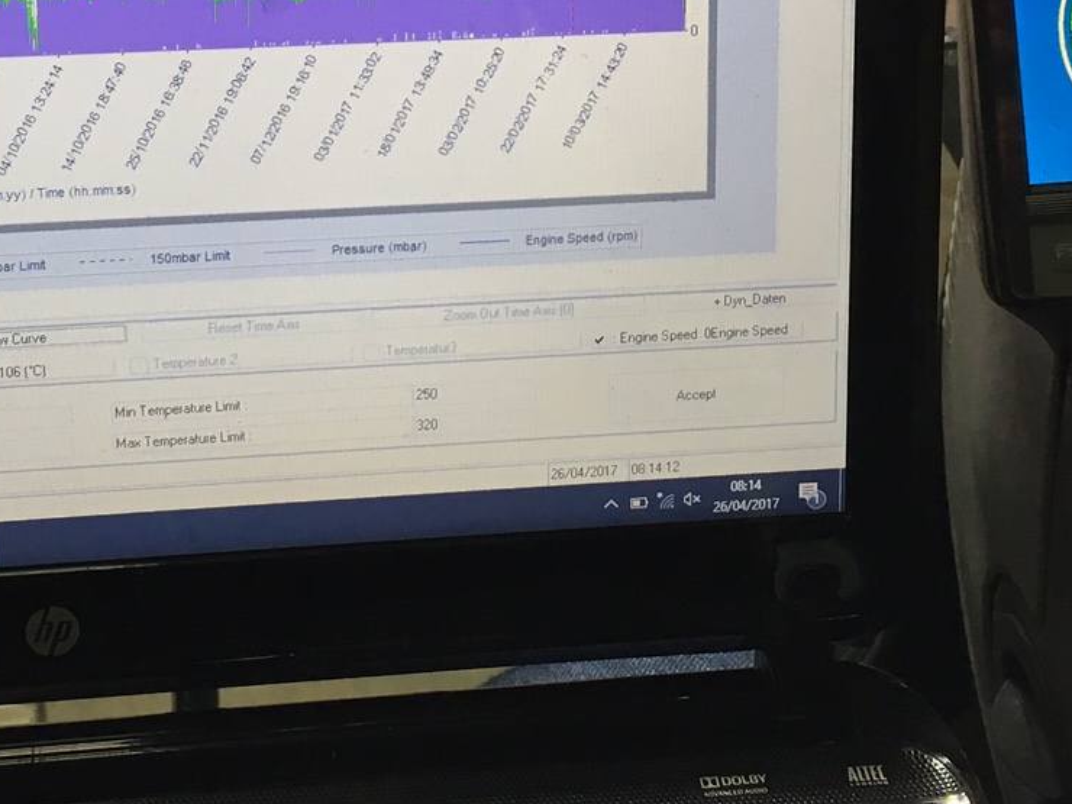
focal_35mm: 79
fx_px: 2446
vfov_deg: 18.3
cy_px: 71
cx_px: 446
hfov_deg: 24.7
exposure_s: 1/33
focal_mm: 4.15
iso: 64
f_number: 2.2
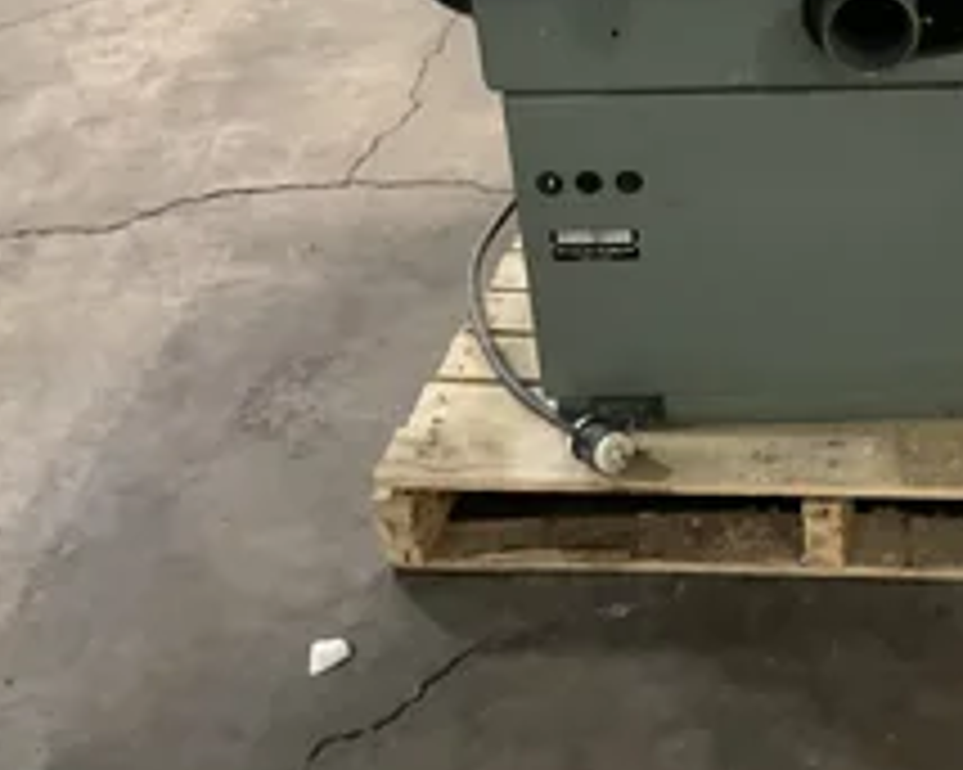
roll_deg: -0.9
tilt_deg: -33.3
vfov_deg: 28.5
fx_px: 1510
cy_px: 288
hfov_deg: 33.5
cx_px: 864
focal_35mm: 53
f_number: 1.8
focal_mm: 3
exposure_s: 1/30
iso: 500
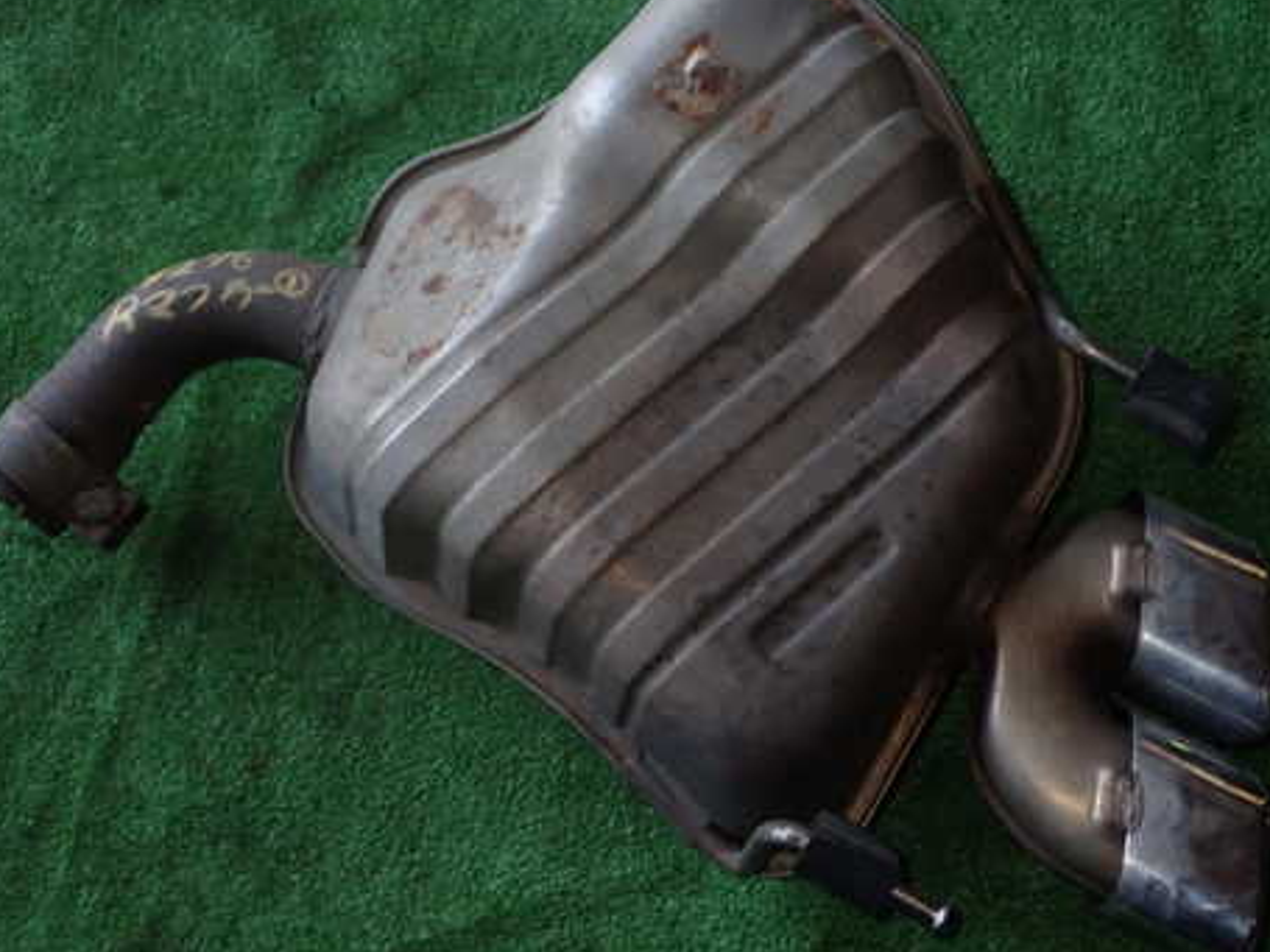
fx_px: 2127
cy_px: 472
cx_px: 687
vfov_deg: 25.2
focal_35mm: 58
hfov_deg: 33.2
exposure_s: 1/40
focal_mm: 7.84
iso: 200
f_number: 9
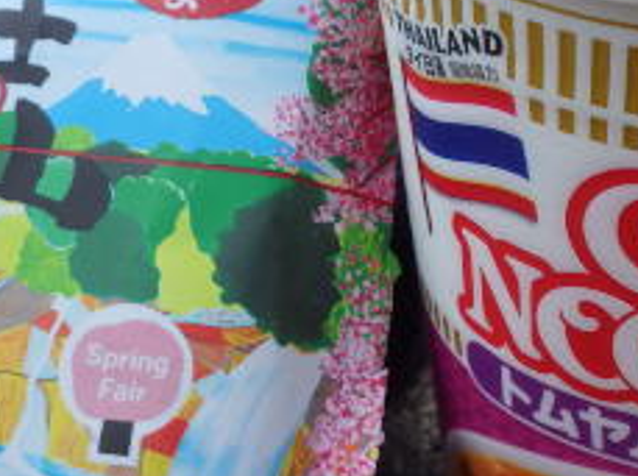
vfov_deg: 21.0
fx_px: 1288
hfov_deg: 27.8
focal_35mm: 70
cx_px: 340
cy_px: 245
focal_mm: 4.5
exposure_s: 1/1000
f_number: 2.8
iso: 125
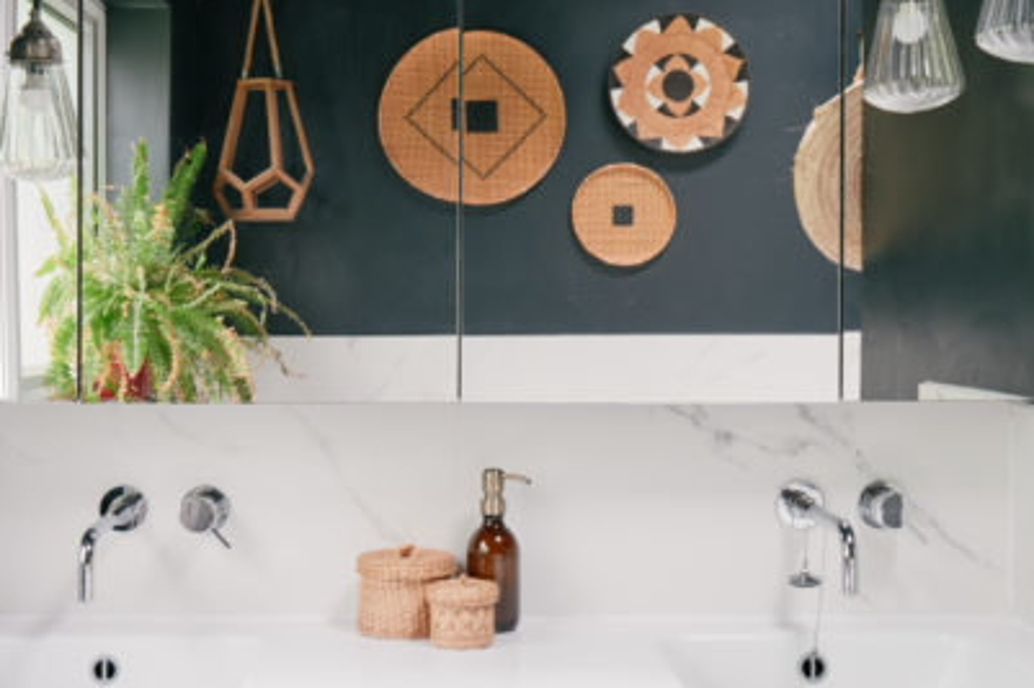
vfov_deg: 29.2
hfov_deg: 42.6
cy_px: 322
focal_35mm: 46
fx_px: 1321
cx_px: 423
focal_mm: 16
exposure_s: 1/2
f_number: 11
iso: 160
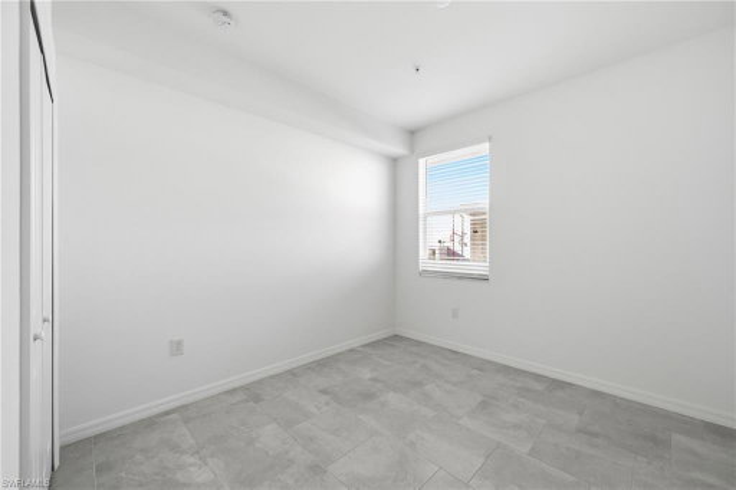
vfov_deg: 81.2
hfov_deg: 104.3
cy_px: 245
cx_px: 368
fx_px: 286
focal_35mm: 14
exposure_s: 1/400
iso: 800
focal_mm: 14
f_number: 7.1
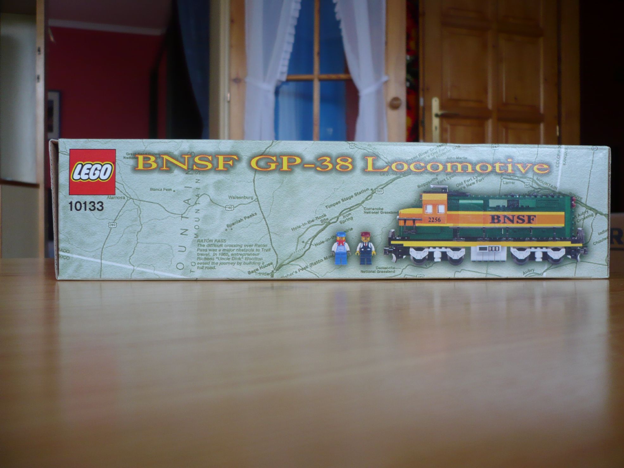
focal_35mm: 35
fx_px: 631
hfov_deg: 52.6
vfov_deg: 40.7
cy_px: 234
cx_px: 312
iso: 100
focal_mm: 5.8
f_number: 2.8
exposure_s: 1/30
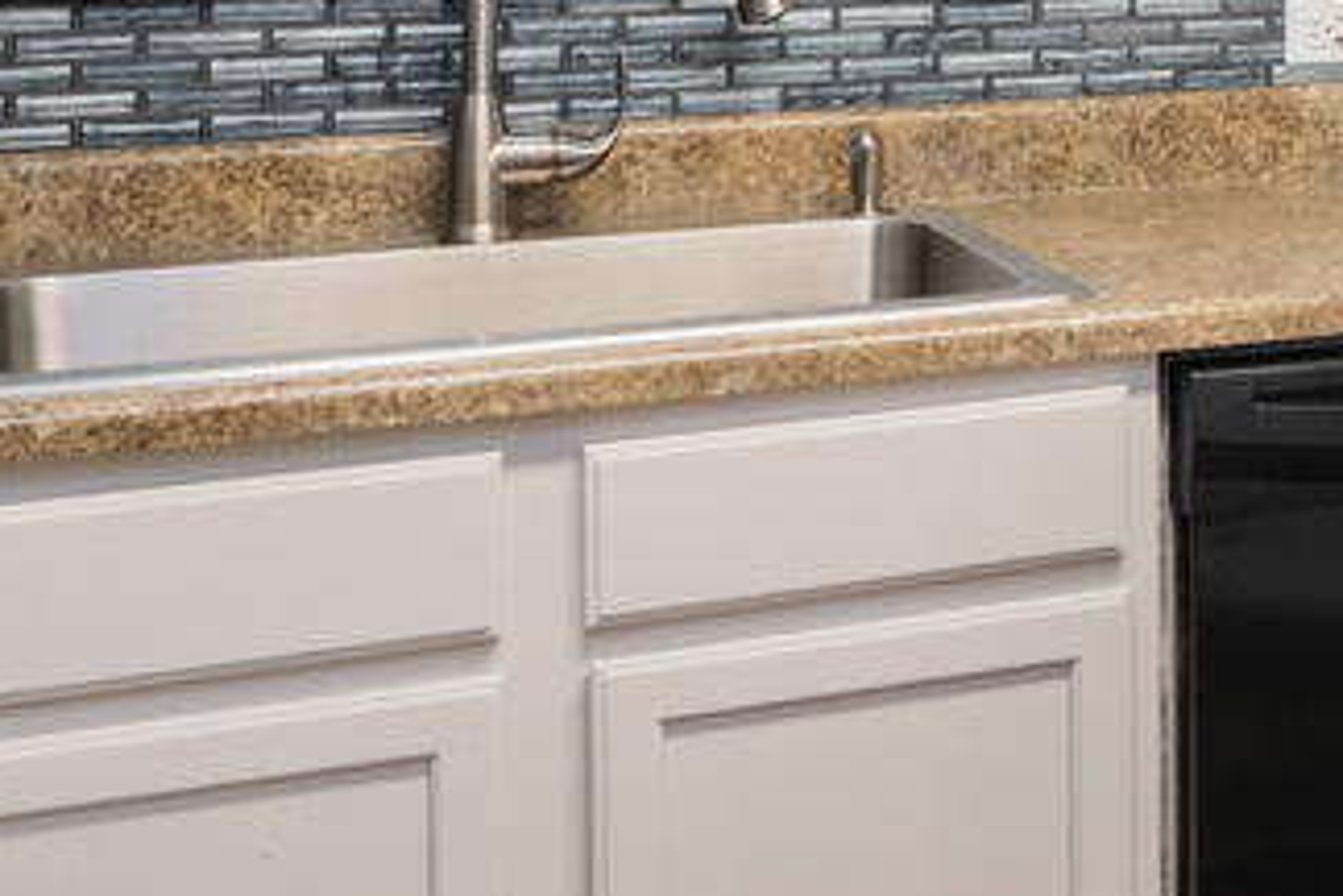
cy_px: -187
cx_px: 1588
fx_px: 2611
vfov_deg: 18.4
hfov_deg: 25.9
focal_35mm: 70
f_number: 7.1
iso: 400
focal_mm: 9
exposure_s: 1/25
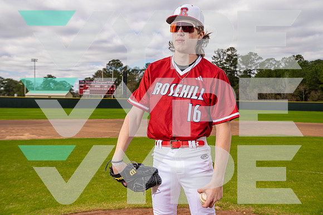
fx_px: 350
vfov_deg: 34.2
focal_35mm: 39
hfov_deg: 49.5
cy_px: 108
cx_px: 162
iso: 100
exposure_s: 1/250
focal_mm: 39
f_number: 6.3
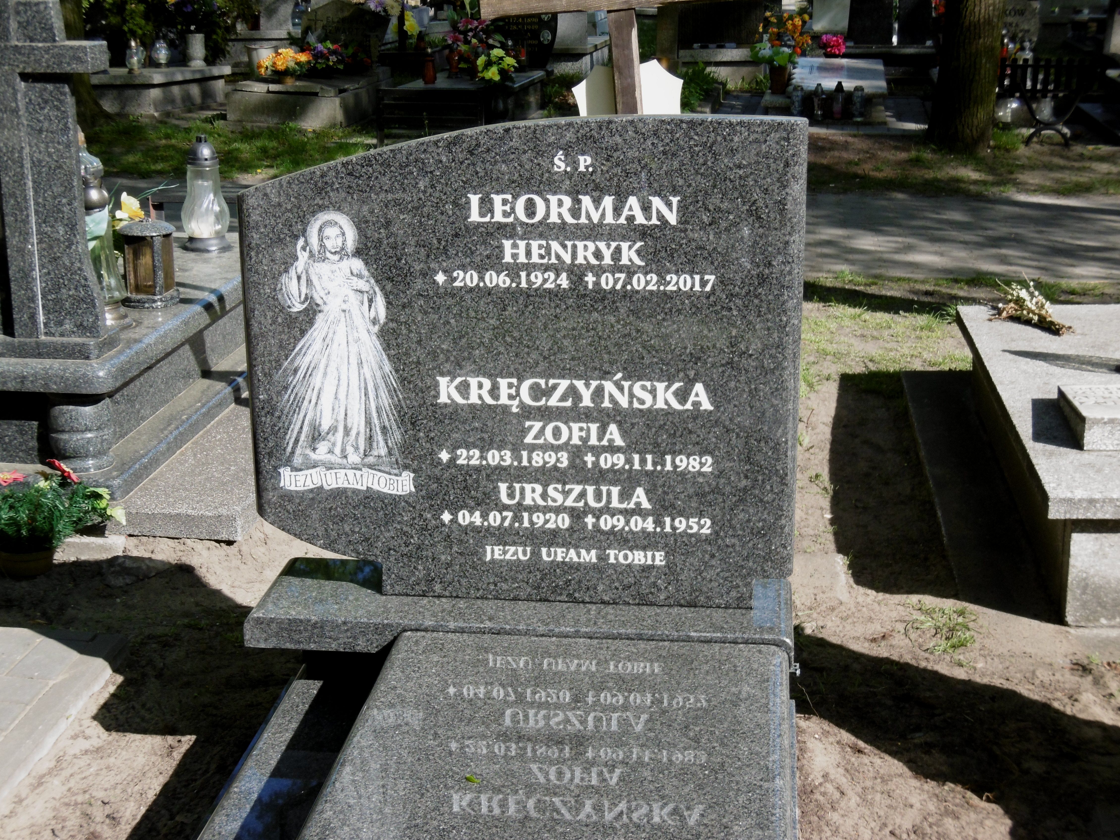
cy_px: 420
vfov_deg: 24.4
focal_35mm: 60
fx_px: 1941
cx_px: 554
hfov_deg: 32.2
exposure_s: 1/320
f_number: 4.2
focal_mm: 10.5
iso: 100
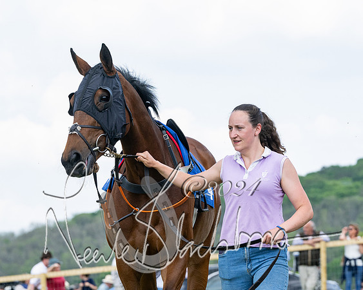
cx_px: 205
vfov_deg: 7.5
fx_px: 2219
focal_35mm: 207
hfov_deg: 9.4
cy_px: 129
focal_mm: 110
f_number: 5
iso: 400
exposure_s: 1/1600
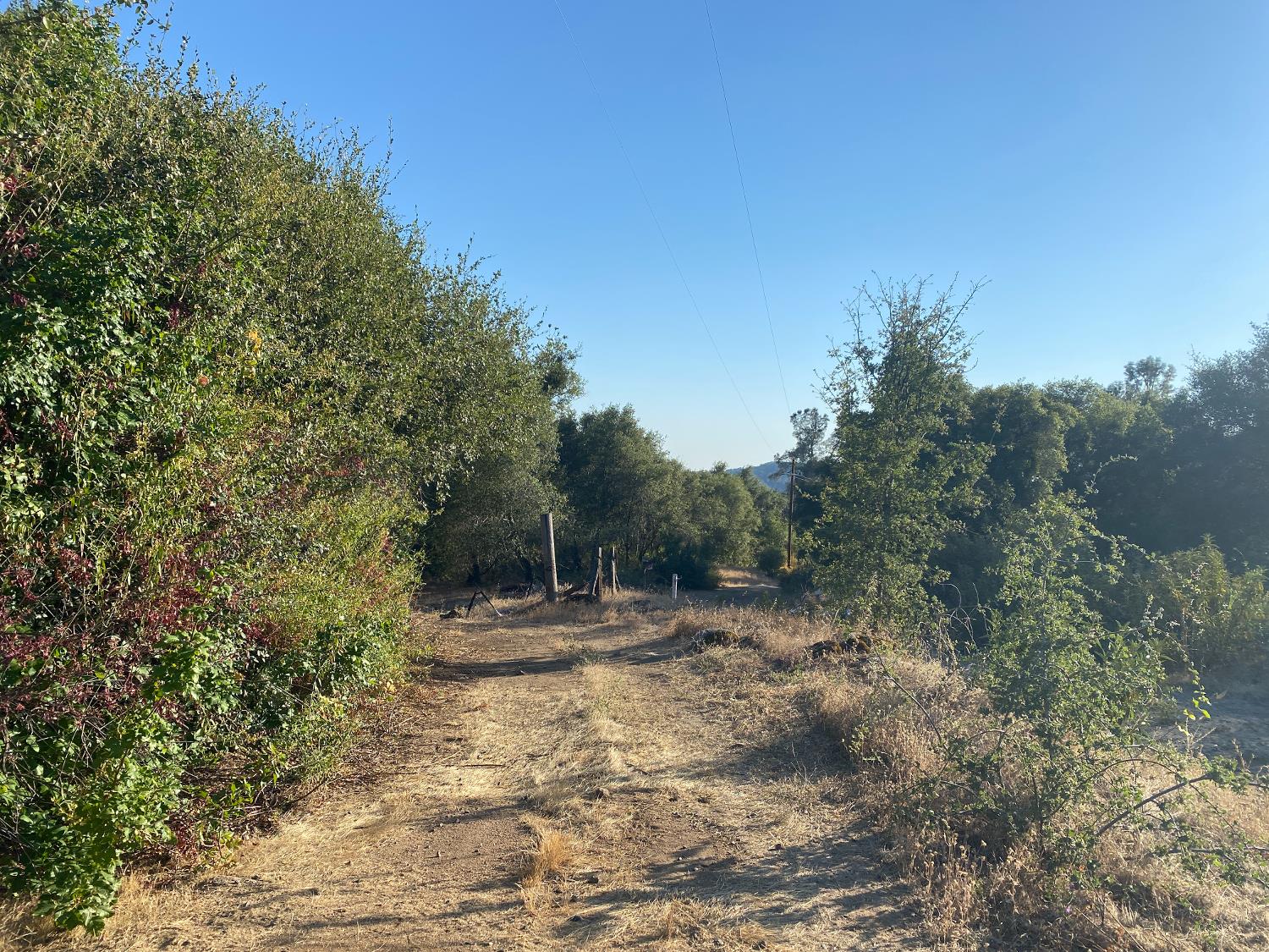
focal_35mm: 26
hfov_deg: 67.3
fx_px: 953
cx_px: 634
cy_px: 476
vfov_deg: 53.1
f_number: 1.8
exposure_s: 1/2410
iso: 32
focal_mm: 4.25
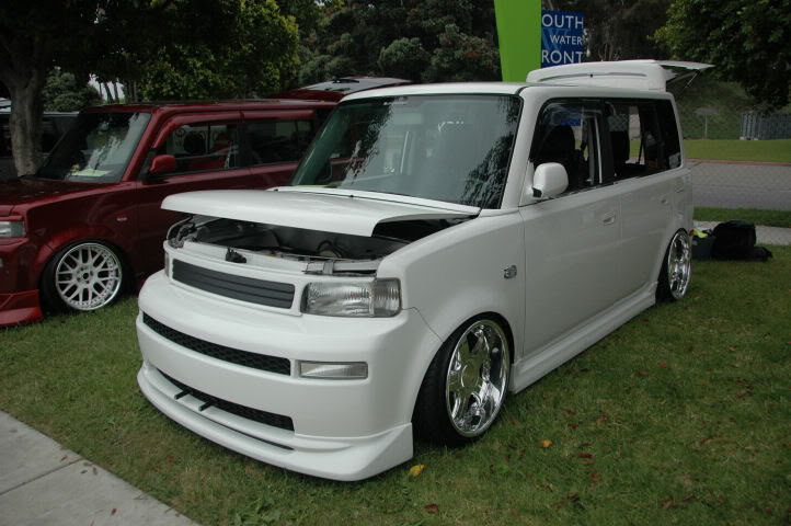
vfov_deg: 43.5
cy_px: 263
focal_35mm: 30
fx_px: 659
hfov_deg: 62.0
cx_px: 396
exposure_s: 1/1600
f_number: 3.8
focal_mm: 20
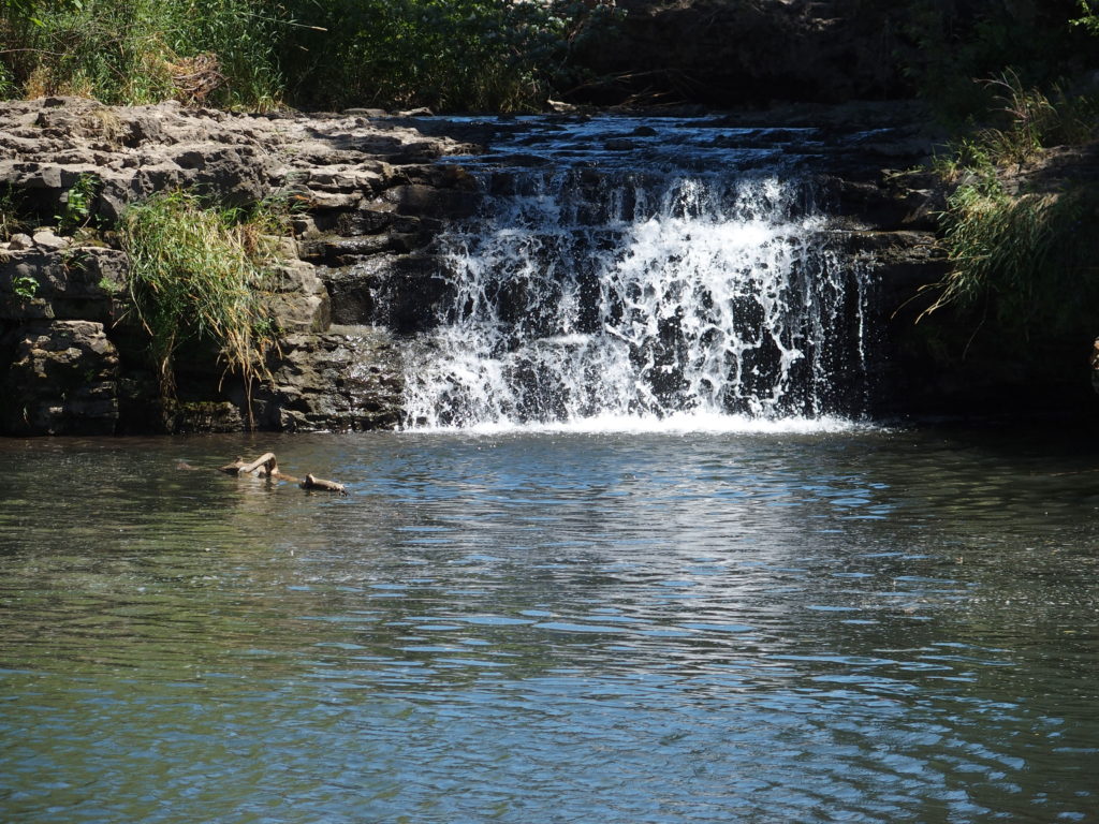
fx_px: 5778
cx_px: 550
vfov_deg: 8.2
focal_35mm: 182
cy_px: 412
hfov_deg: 10.9
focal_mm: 38.6
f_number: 3.5
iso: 100
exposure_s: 1/640
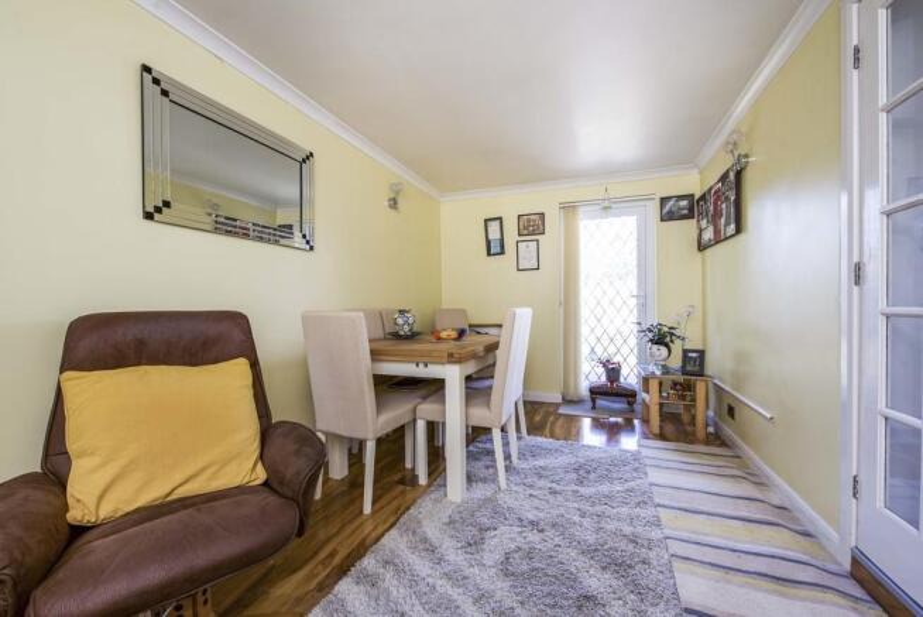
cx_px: 462
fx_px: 359
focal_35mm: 14
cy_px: 308
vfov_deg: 81.3
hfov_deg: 104.2
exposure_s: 1/25
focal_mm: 14
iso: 320
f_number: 9
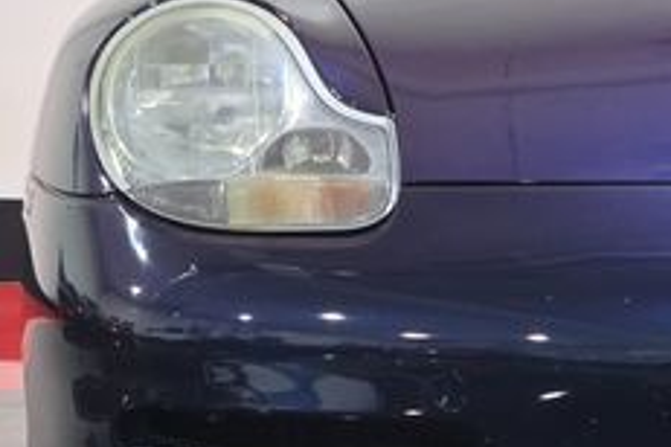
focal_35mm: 199
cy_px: 157
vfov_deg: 6.9
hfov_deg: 10.2
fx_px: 3709
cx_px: 787
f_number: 2.4
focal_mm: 7.9
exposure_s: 1/60
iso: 250
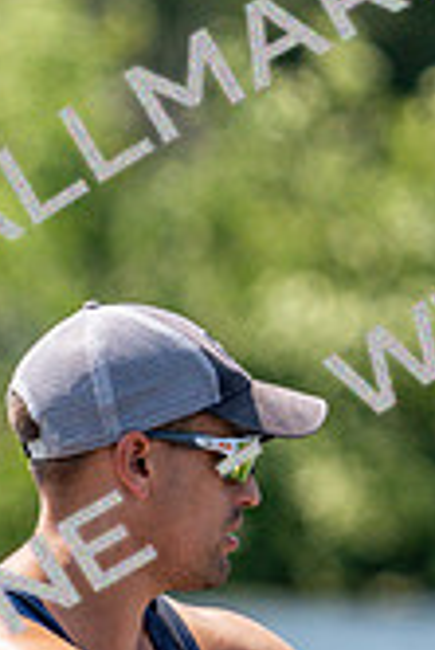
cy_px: 480
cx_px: 39
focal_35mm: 1366
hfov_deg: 1.0
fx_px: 24705
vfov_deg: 1.5
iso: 500
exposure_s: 1/2000
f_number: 6.3
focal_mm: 391
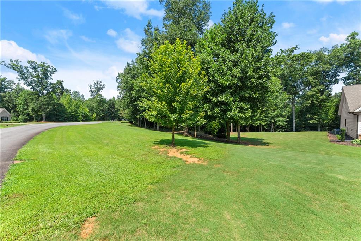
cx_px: 180
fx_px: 140
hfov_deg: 104.2
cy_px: 120
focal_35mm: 14
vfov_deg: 81.2
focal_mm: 14
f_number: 7.1
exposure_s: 1/200
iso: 640
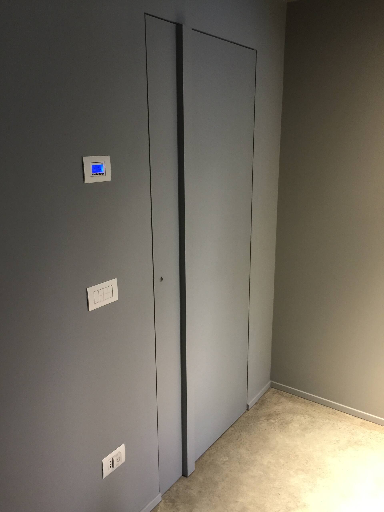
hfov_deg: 48.2
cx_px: 192
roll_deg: +1.4
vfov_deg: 61.7
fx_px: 429
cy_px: 256
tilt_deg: -14.3
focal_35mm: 29
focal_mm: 4.15
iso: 100
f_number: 2.2
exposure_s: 1/17
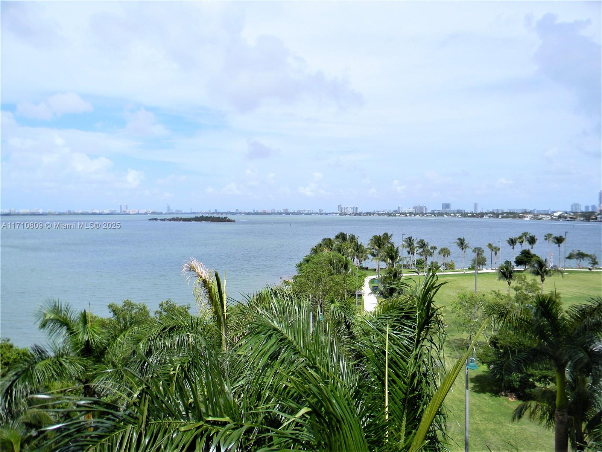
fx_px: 487
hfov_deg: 63.4
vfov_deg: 49.7
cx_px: 301
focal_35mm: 28
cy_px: 226
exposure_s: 1/300
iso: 80
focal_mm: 5
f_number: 7
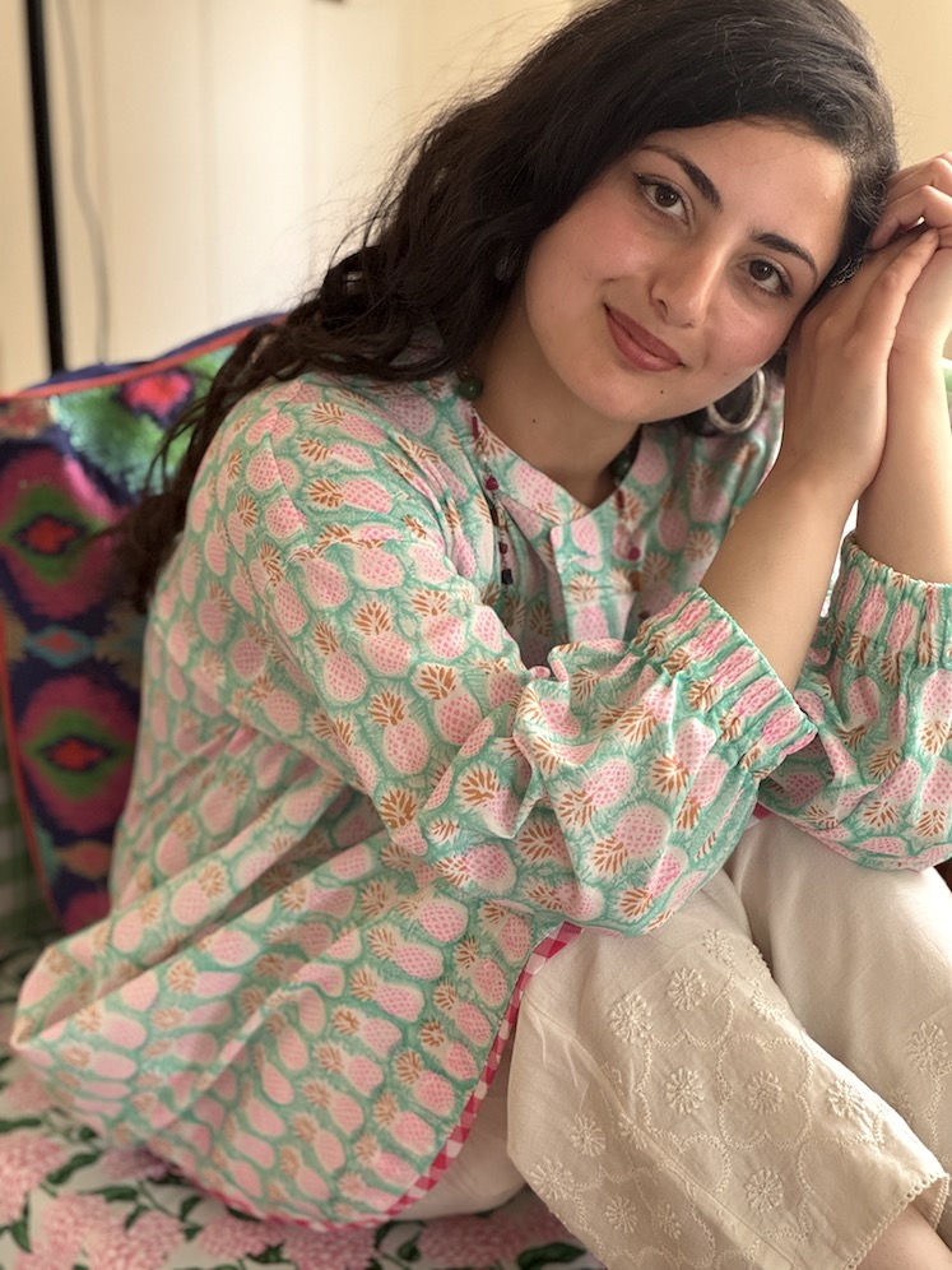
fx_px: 2824
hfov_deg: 19.1
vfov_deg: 25.3
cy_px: 635
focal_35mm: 77
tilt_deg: -23.0
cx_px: 476
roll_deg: +0.0
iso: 250
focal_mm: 9
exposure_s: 1/60
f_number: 2.8
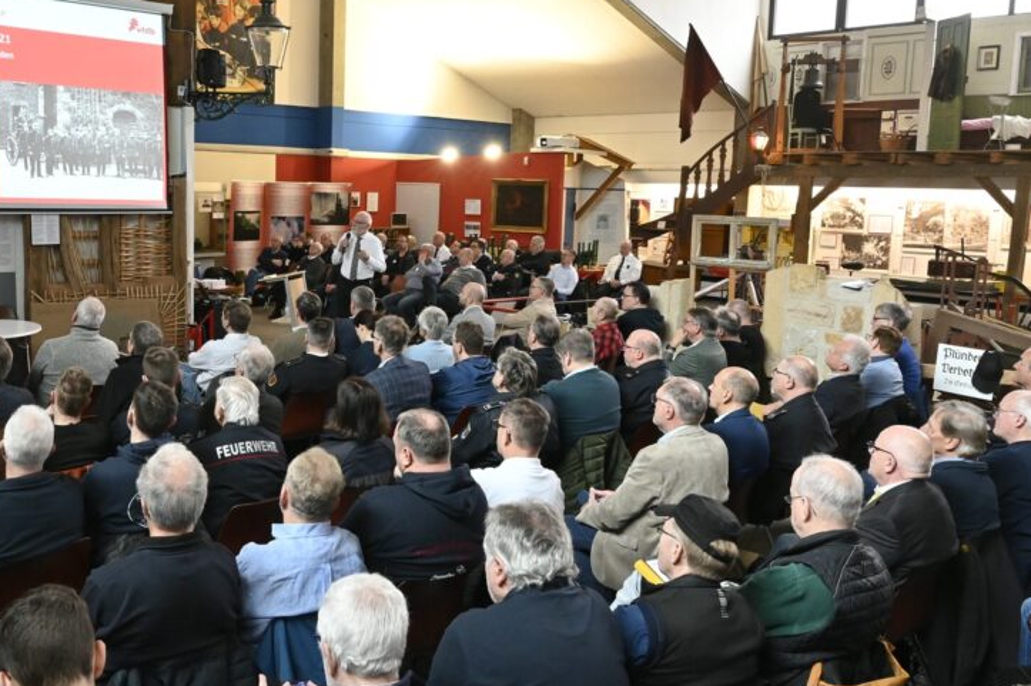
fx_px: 973
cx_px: 401
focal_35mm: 34
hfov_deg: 55.3
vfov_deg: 38.8
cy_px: 308
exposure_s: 1/60
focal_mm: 24
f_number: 9
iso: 5000
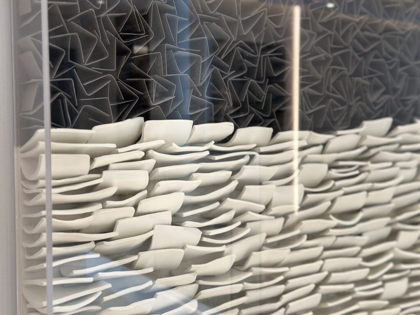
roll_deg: +0.1
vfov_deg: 30.3
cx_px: 210
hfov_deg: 39.7
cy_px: 158
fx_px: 582
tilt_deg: -4.1
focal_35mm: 48
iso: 125
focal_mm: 6.86
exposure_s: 1/63
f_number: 1.78
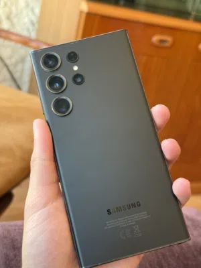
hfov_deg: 30.3
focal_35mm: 48
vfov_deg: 39.7
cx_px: 100
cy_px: 134
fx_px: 372
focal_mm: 6.76
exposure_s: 1/60
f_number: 1.78
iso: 125
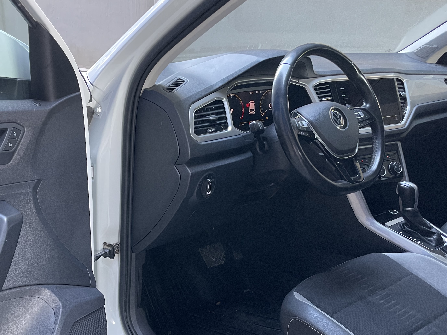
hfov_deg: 48.7
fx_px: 491
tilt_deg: -20.5
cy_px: 210
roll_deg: -1.0
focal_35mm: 38
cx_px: 177
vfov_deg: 37.5
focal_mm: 4.2
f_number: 1.6
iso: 250
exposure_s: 1/60
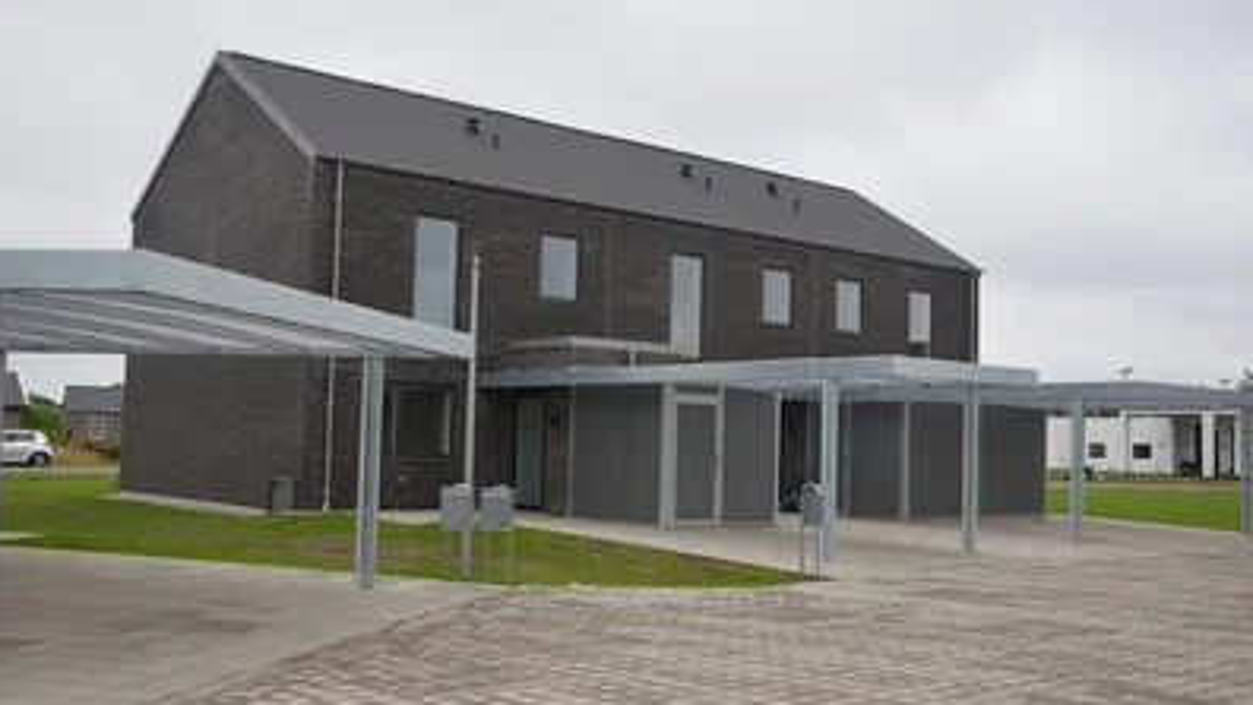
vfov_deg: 31.2
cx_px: 626
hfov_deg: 52.8
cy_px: 343
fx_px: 1263
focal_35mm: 38
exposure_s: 1/200
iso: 100
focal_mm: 24
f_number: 5.6
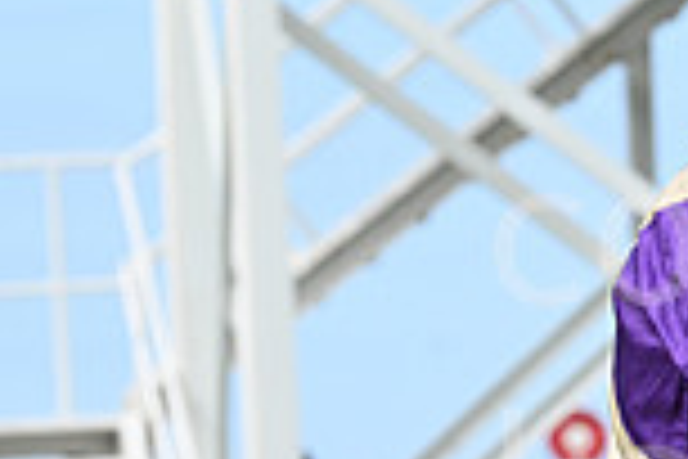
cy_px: 524
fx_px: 10529
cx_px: 1084
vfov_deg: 2.5
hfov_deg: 3.7
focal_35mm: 551
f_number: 5
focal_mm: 145
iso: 500
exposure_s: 1/2500
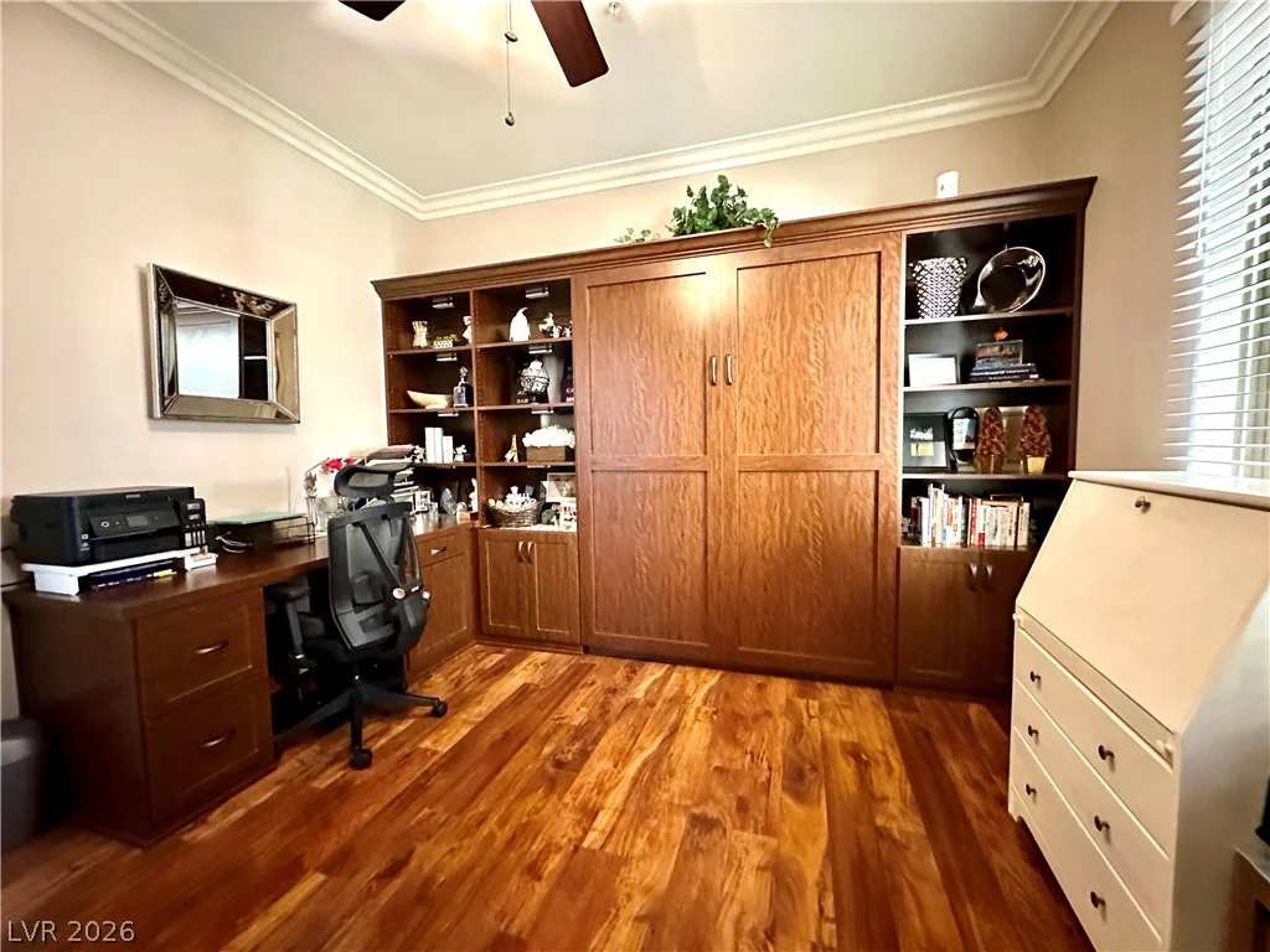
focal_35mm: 14
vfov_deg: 85.7
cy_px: 476
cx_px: 635
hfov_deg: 102.1
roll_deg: +1.4
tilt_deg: -3.1
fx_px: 514
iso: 1250
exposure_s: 1/30
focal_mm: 2.22
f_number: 2.2
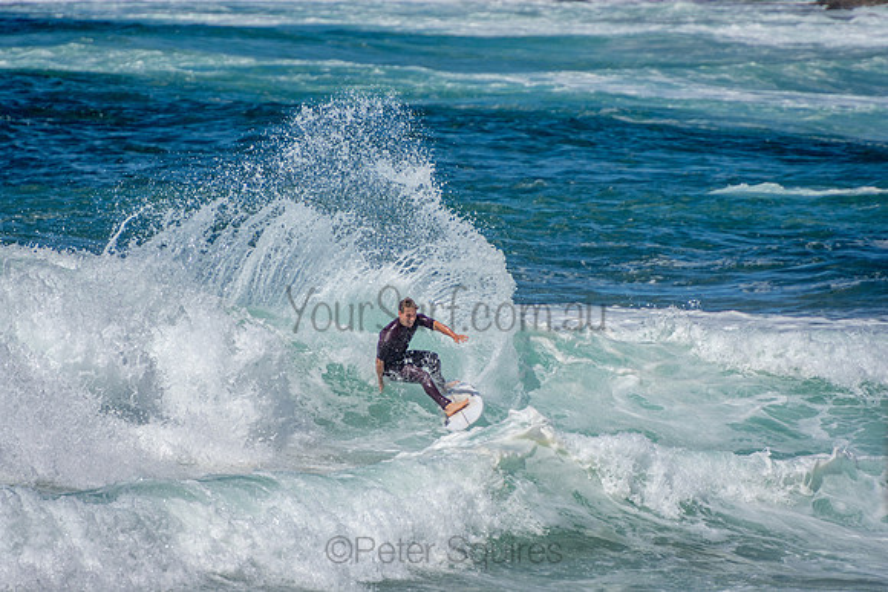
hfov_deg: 3.4
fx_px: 14803
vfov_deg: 2.3
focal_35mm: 600
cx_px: 444
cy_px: 296
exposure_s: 1/2000
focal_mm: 400
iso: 200
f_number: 5.6
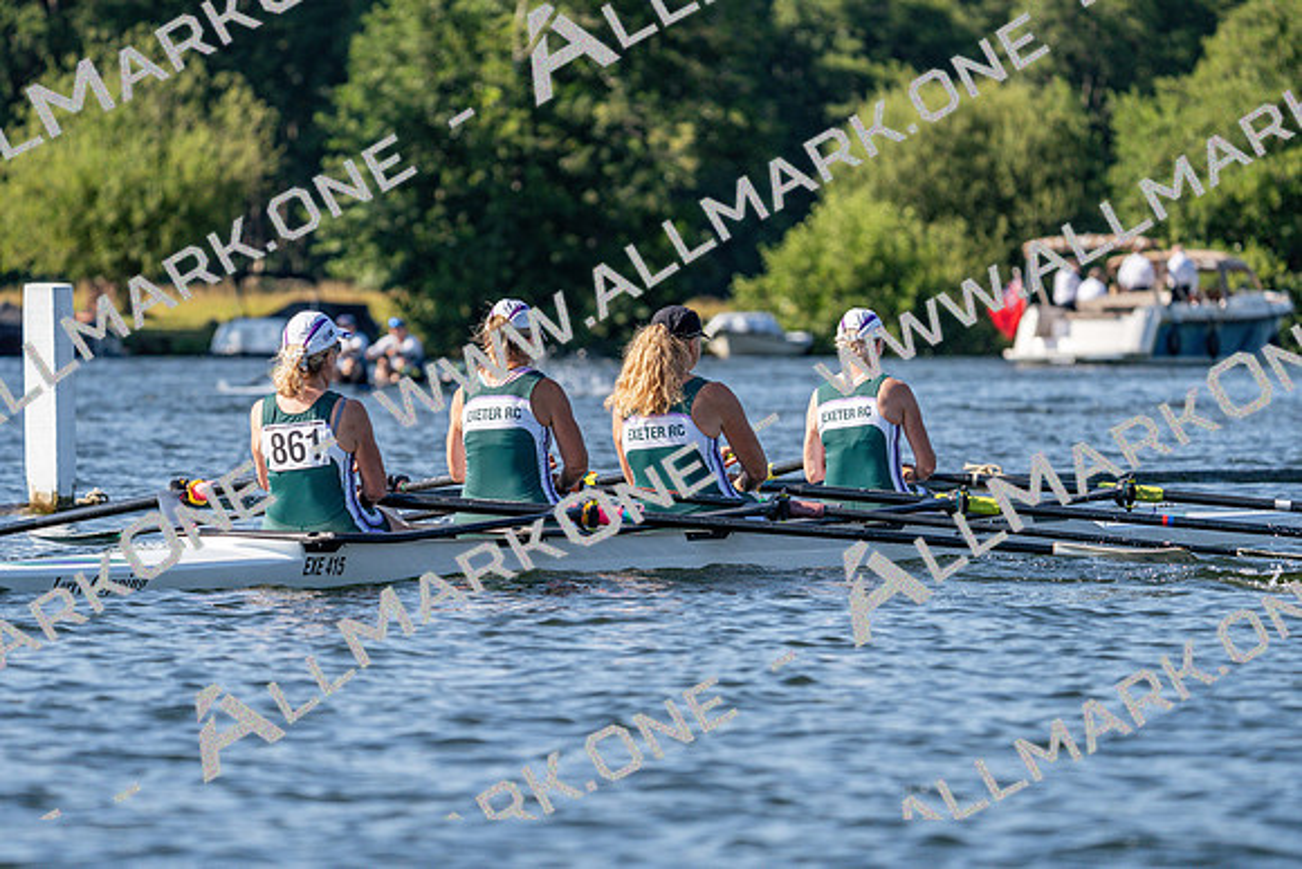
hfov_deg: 7.0
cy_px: 434
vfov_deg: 4.7
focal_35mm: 295
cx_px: 651
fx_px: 10671
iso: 320
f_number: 5.6
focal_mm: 295
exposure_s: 1/1600
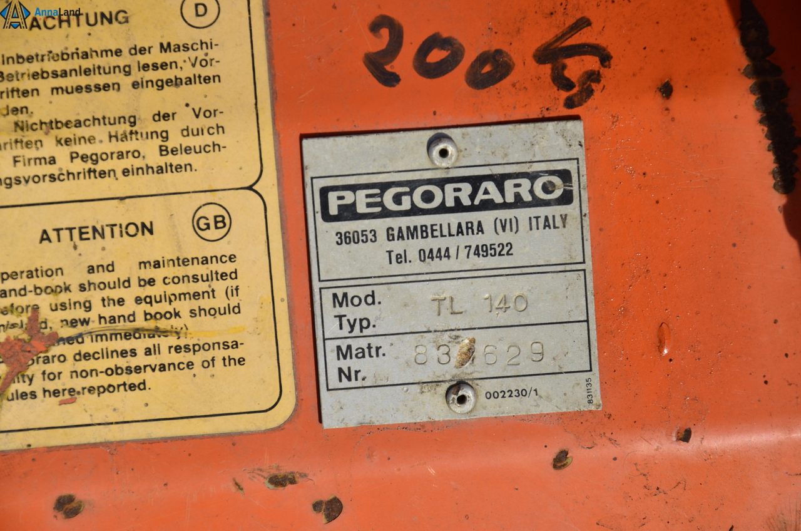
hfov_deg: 13.1
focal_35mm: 158
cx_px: 400
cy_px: 266
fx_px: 3497
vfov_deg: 8.7
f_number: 10
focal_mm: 105
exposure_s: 1/500
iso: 125
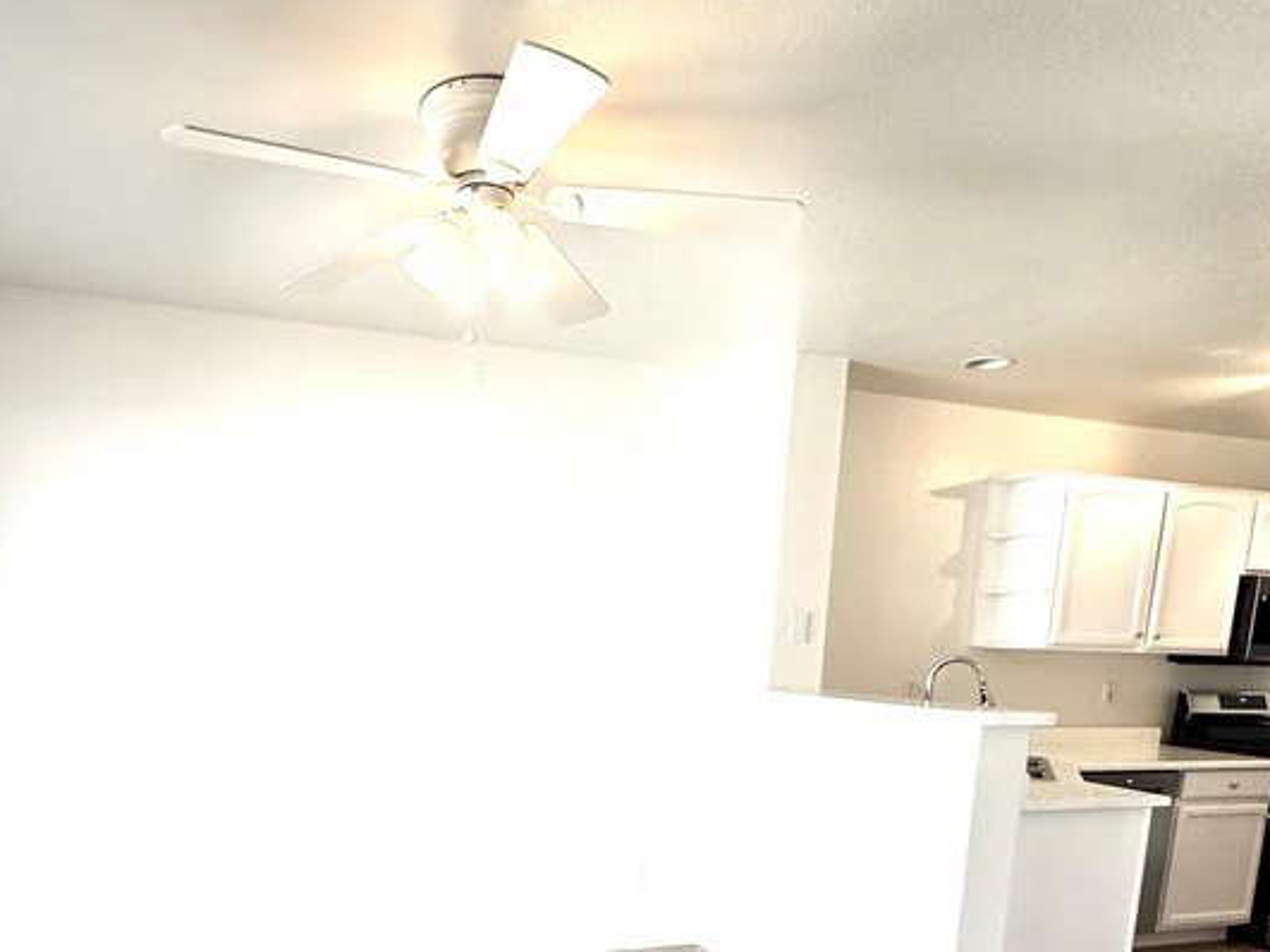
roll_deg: -2.7
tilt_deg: -10.6
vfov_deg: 47.7
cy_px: 799
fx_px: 990
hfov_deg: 64.6
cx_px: 490
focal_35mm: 27
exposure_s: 1/120
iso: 50
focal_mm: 2.22
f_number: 2.2
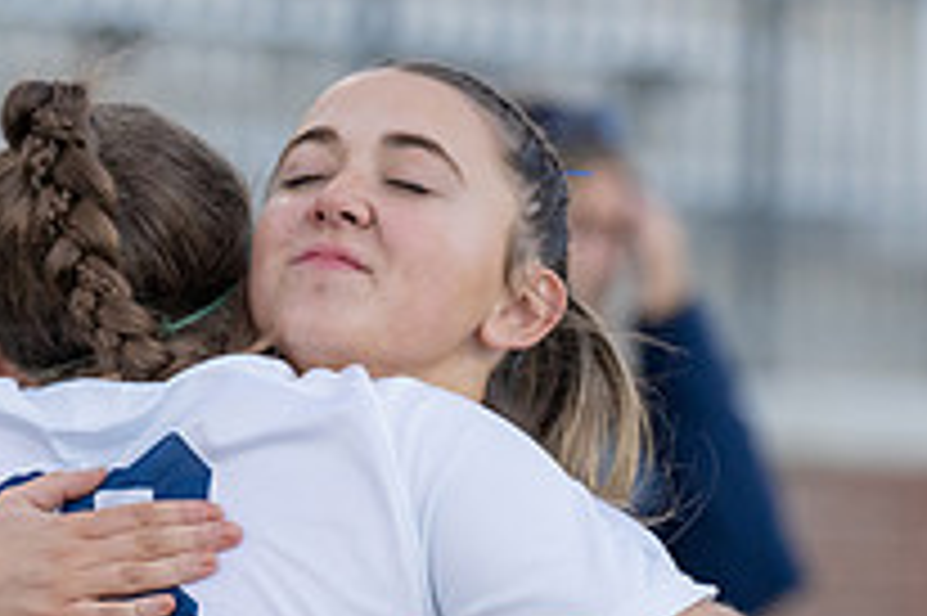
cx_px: 703
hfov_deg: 4.5
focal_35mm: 460
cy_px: 703
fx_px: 11835
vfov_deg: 3.0
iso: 1600
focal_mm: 129
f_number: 2.8
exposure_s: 1/6400
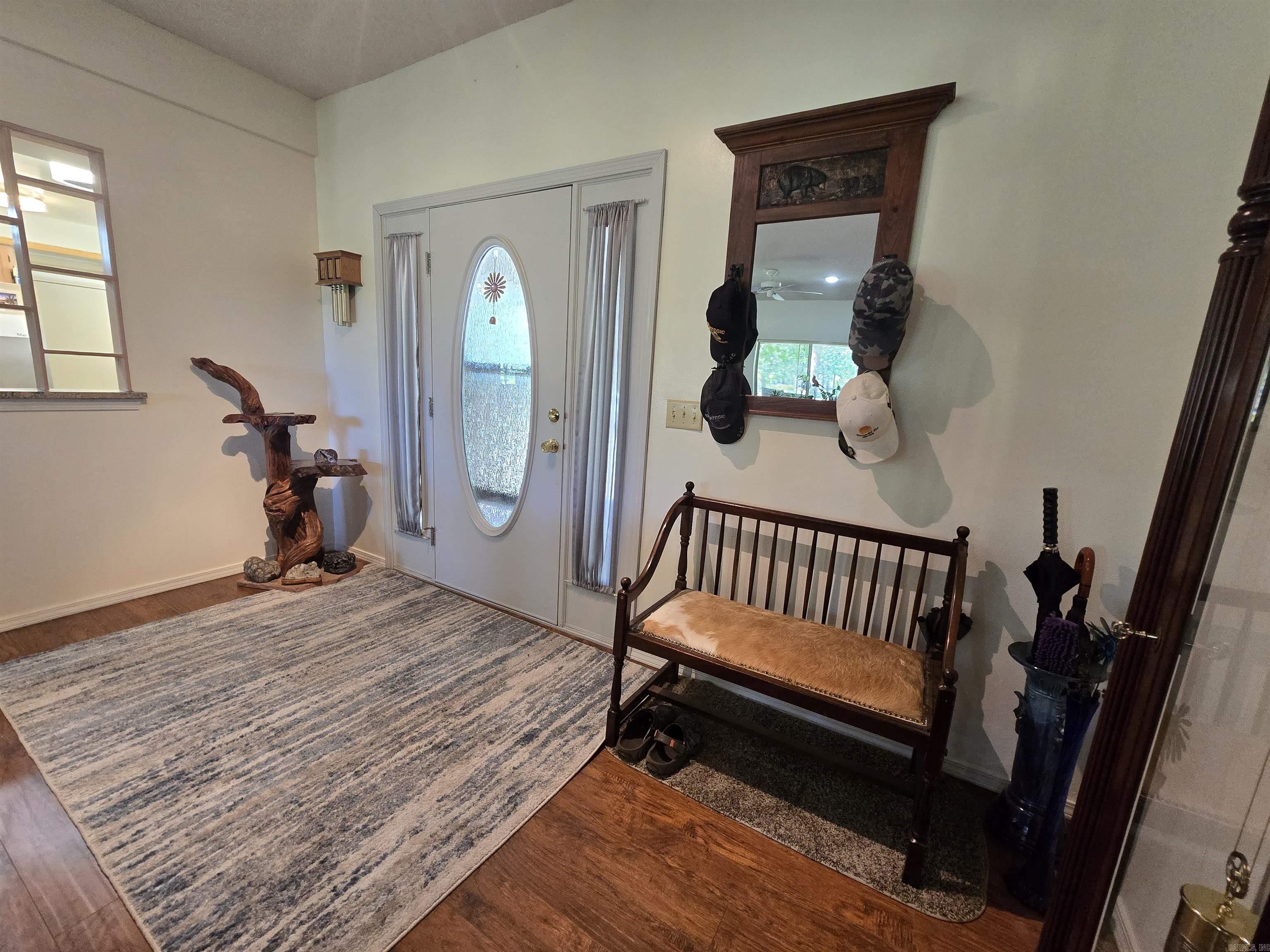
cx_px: 635
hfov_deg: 106.2
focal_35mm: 13
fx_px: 477
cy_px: 476
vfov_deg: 89.9
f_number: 2.2
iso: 400
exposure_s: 1/60
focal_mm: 2.2
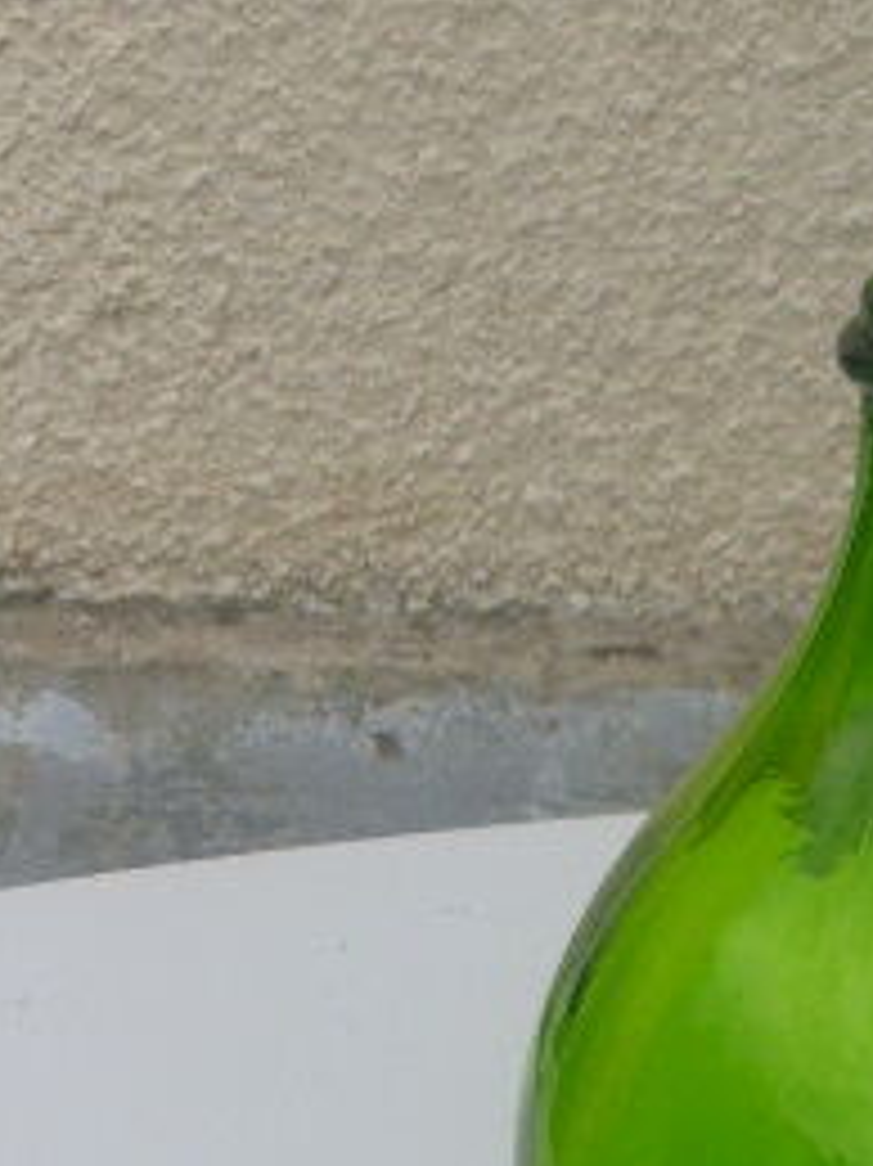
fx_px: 6562
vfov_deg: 10.1
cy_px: 639
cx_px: 1066
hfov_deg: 7.5
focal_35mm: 195
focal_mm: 14.2
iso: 100
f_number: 5.1
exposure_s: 1/200
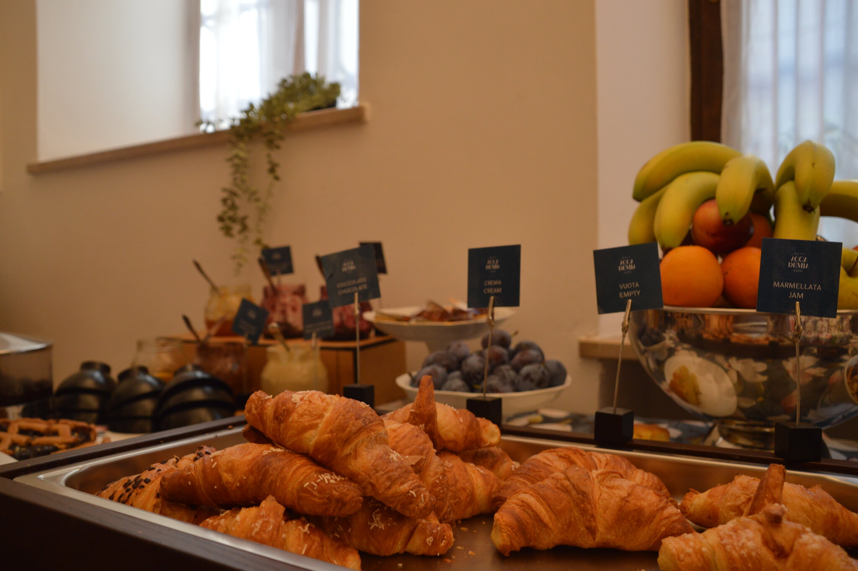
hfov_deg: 62.0
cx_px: 429
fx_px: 714
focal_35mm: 30
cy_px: 286
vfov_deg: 43.5
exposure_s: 1/60
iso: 400
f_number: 4
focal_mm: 20
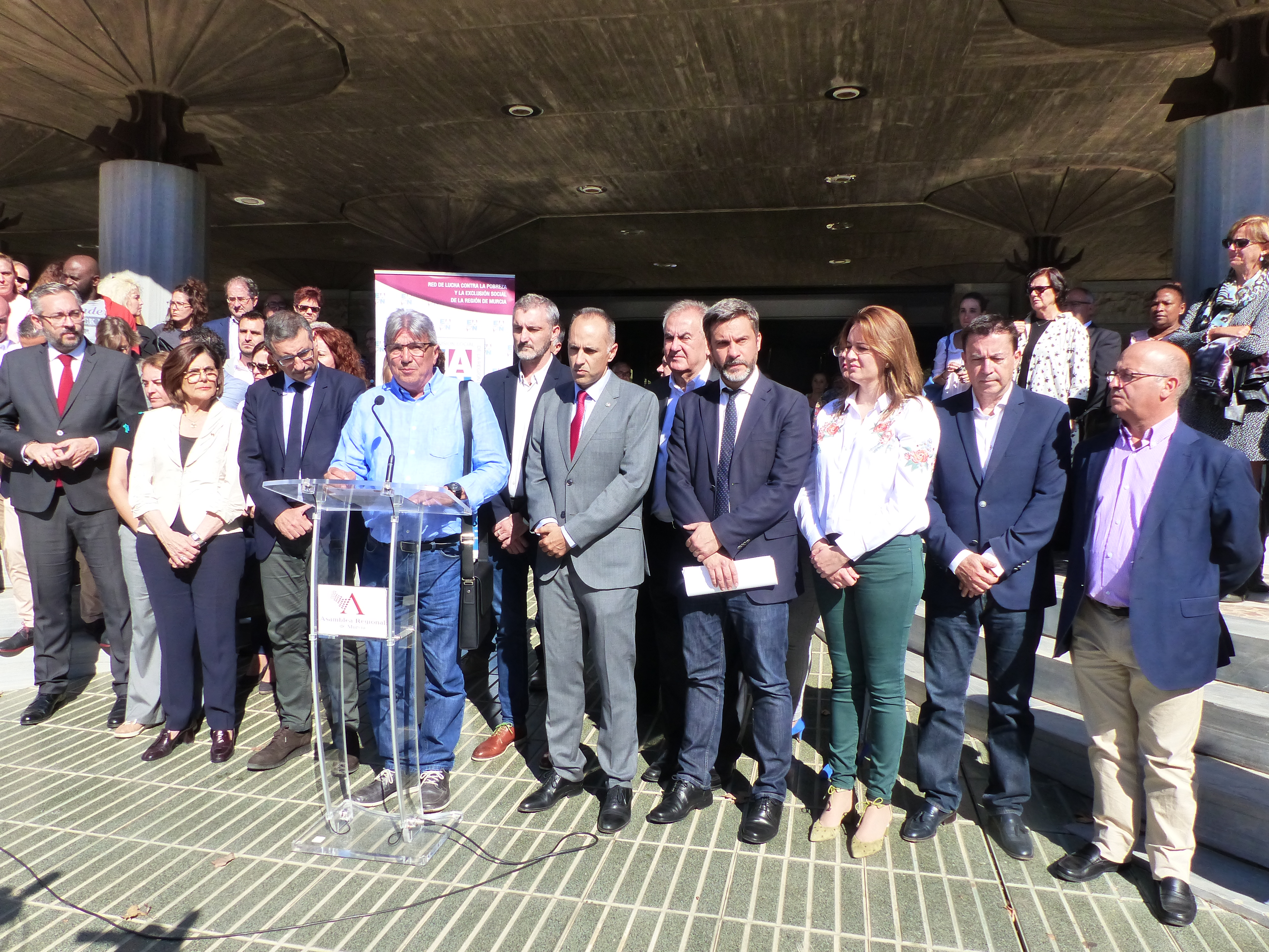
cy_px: 476
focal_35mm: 25
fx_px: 916
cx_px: 634
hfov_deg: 69.4
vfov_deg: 54.9
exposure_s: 1/640
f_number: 4
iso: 250
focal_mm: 4.5
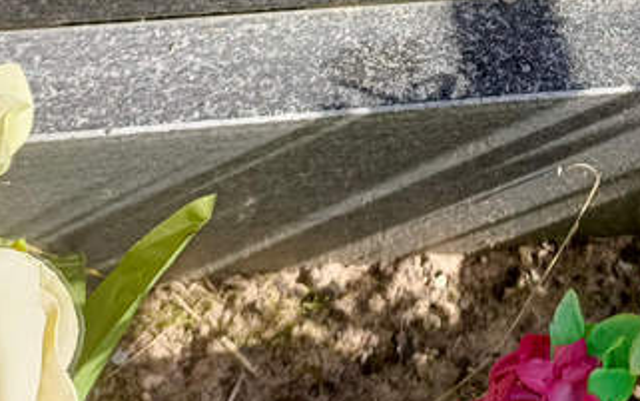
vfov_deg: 18.0
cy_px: -172
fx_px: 1152
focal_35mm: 66
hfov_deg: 30.0
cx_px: 552
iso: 112
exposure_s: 1/219
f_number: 1.69
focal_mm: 4.76
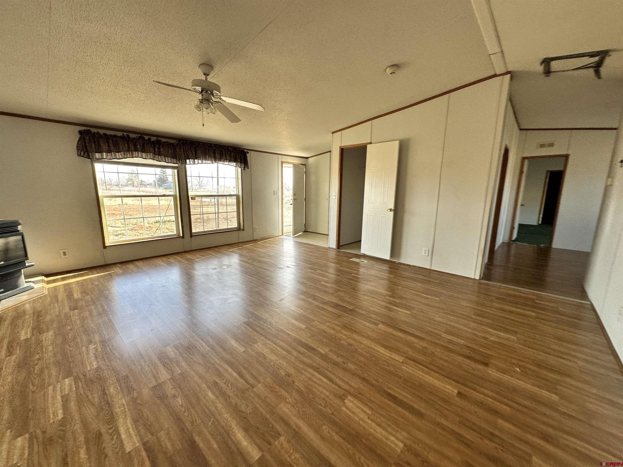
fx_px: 252
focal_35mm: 14
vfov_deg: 85.7
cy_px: 234
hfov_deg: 102.1
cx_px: 312
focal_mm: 2.22
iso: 64
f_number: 2.2
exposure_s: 1/99
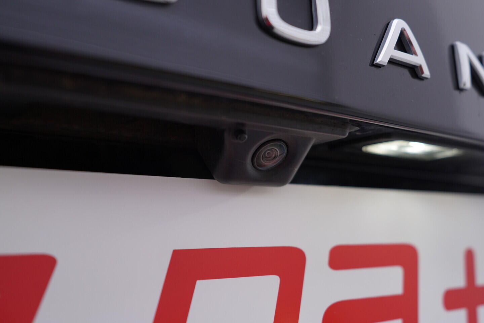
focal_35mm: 36
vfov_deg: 36.9
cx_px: 242
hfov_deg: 53.1
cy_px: 162
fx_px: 484
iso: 125
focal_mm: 24
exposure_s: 1/60
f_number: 3.5
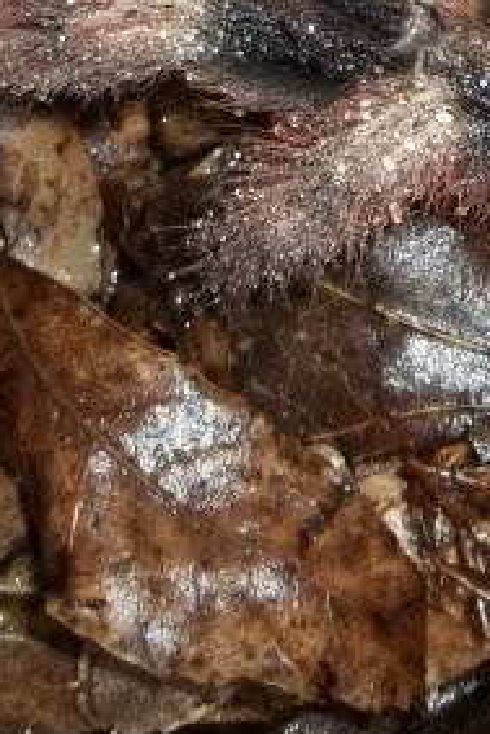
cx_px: 614
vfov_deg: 15.8
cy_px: -189
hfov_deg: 10.8
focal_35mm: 124
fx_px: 2528
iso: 64
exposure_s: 1/30
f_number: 3.3
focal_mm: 5.9
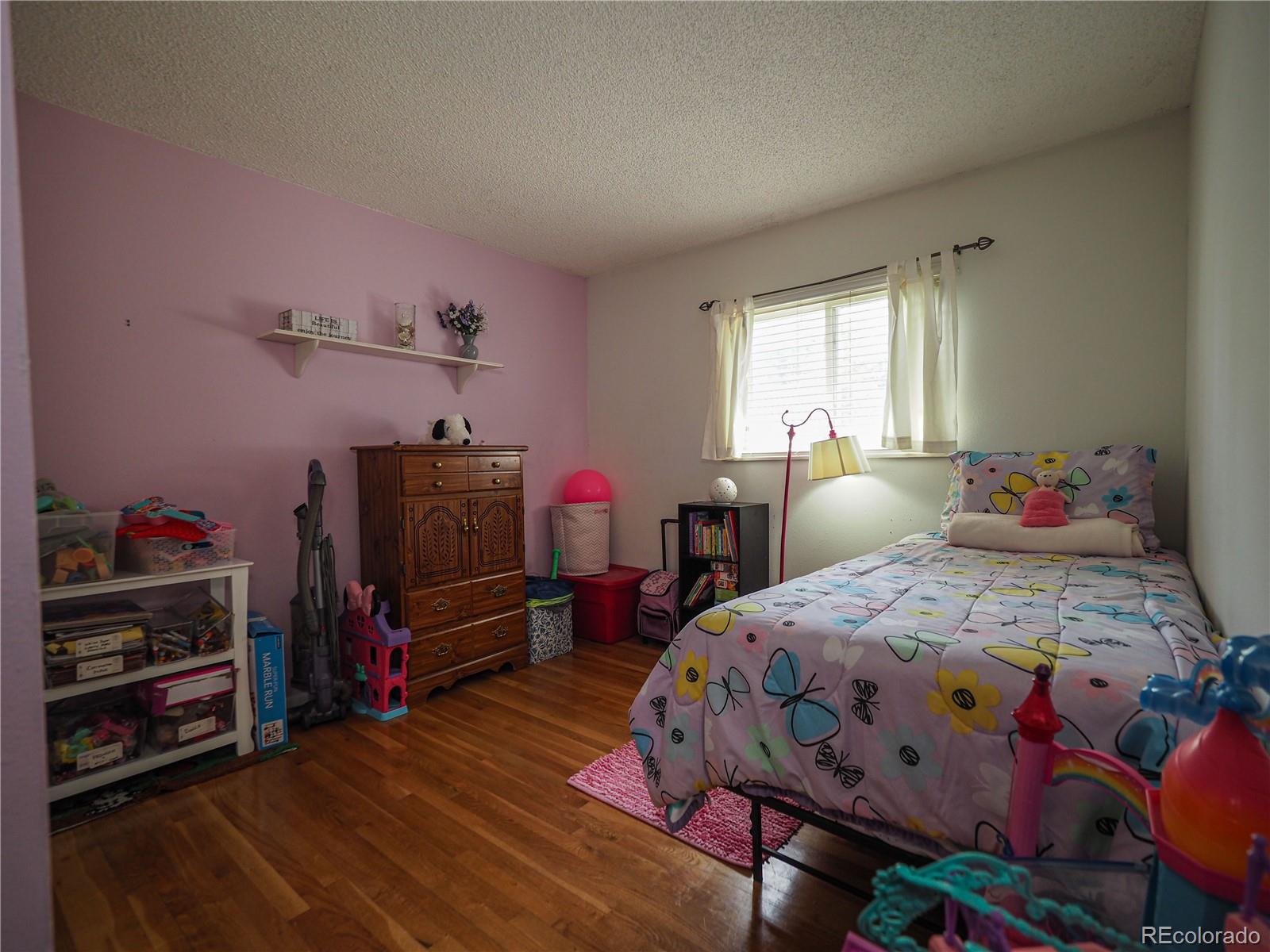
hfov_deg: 94.5
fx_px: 587
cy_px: 476
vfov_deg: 78.1
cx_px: 635
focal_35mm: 16
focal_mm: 8
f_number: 2.8
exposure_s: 1/60
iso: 250
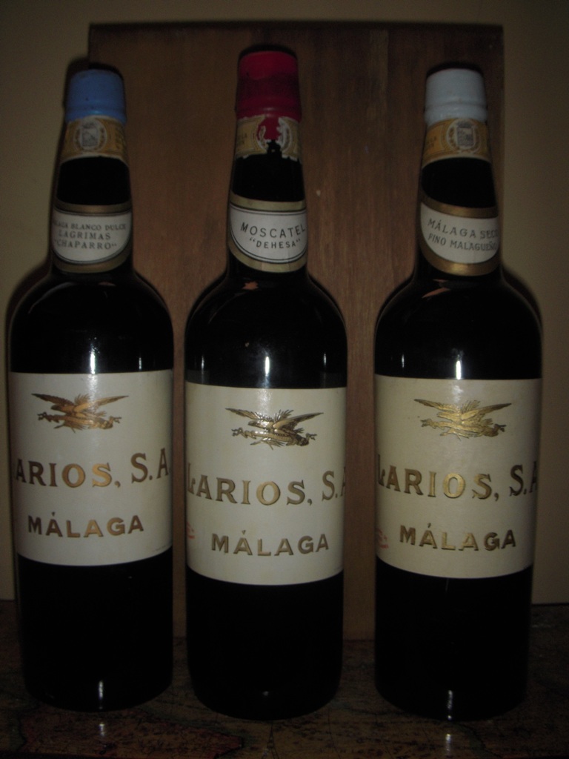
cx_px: 284
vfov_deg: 49.0
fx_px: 833
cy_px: 380
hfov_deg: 37.7
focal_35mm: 38
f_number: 3.3
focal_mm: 6.3
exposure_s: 1/30
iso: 100
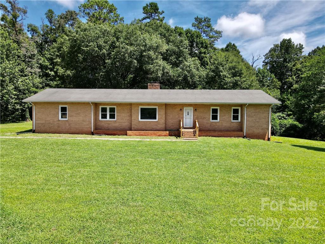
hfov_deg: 71.6
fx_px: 225
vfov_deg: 56.8
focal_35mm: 24
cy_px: 122
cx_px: 162
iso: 100
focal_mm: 4.5
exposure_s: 1/500
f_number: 2.8
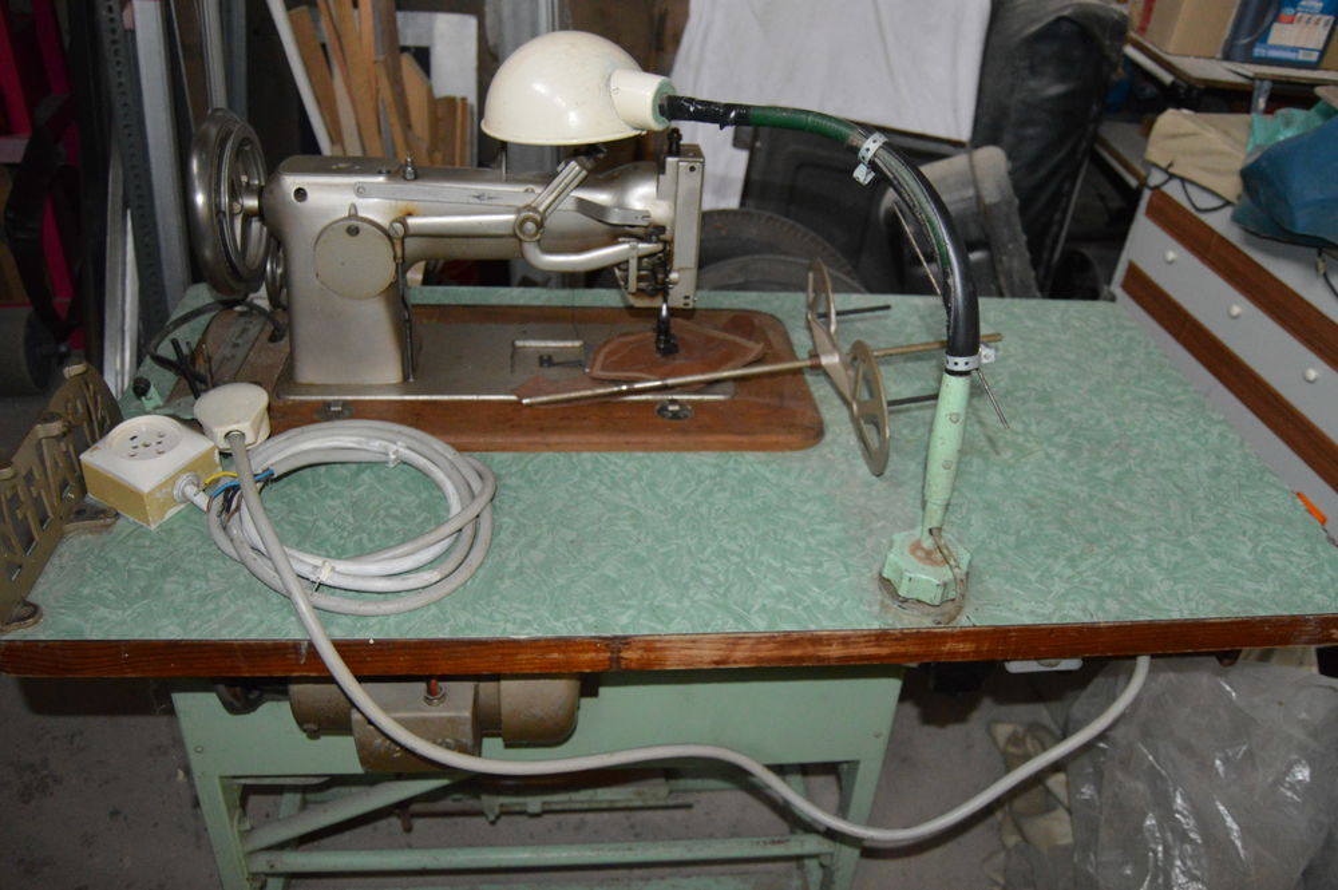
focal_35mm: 27
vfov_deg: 47.9
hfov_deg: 67.4
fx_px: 1003
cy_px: 445
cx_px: 669
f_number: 3.5
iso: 2500
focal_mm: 18
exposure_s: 1/60
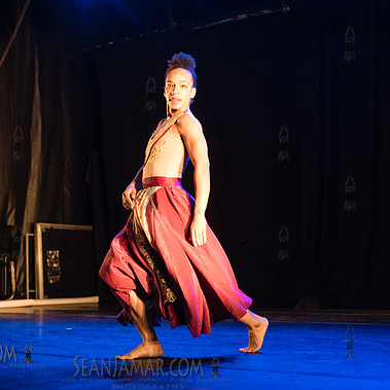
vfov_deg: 26.5
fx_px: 829
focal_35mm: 65
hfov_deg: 26.4
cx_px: 150
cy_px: 192
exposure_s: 1/250
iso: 5000
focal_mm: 50
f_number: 2.8
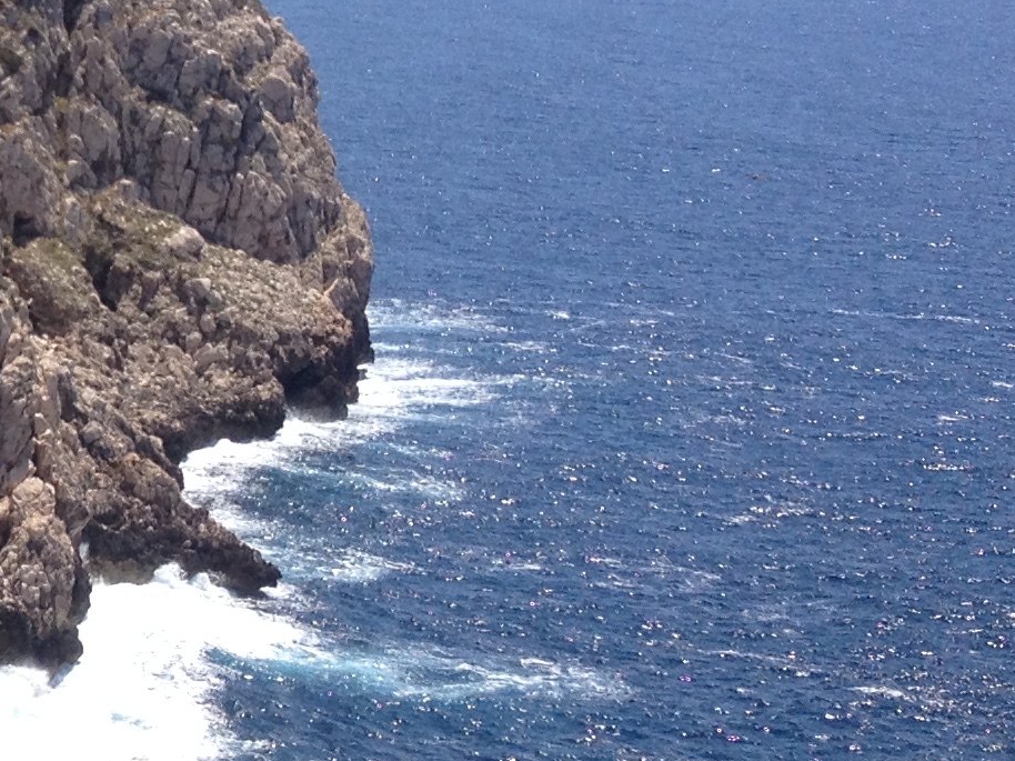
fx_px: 3664
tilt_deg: -5.0
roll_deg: -0.1
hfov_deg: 14.4
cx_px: -659
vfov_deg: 11.7
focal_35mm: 125
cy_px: -51
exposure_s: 1/1623
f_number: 2.4
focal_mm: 4.28
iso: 50
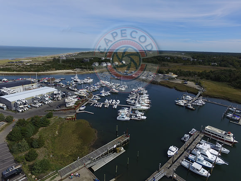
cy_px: 90
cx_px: 120
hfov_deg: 81.7
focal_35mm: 20
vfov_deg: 66.0
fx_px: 139
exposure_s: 1/1761
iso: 100
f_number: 2.8
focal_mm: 3.61
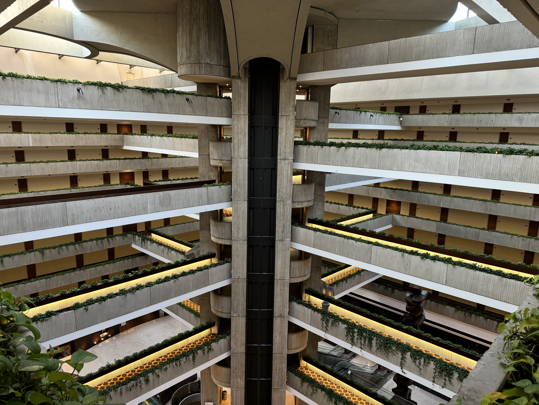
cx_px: 270
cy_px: 202
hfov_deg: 71.6
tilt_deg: -11.0
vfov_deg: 56.8
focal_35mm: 24
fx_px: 374
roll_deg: -1.6
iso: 320
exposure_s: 1/60
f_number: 1.78
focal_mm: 6.76
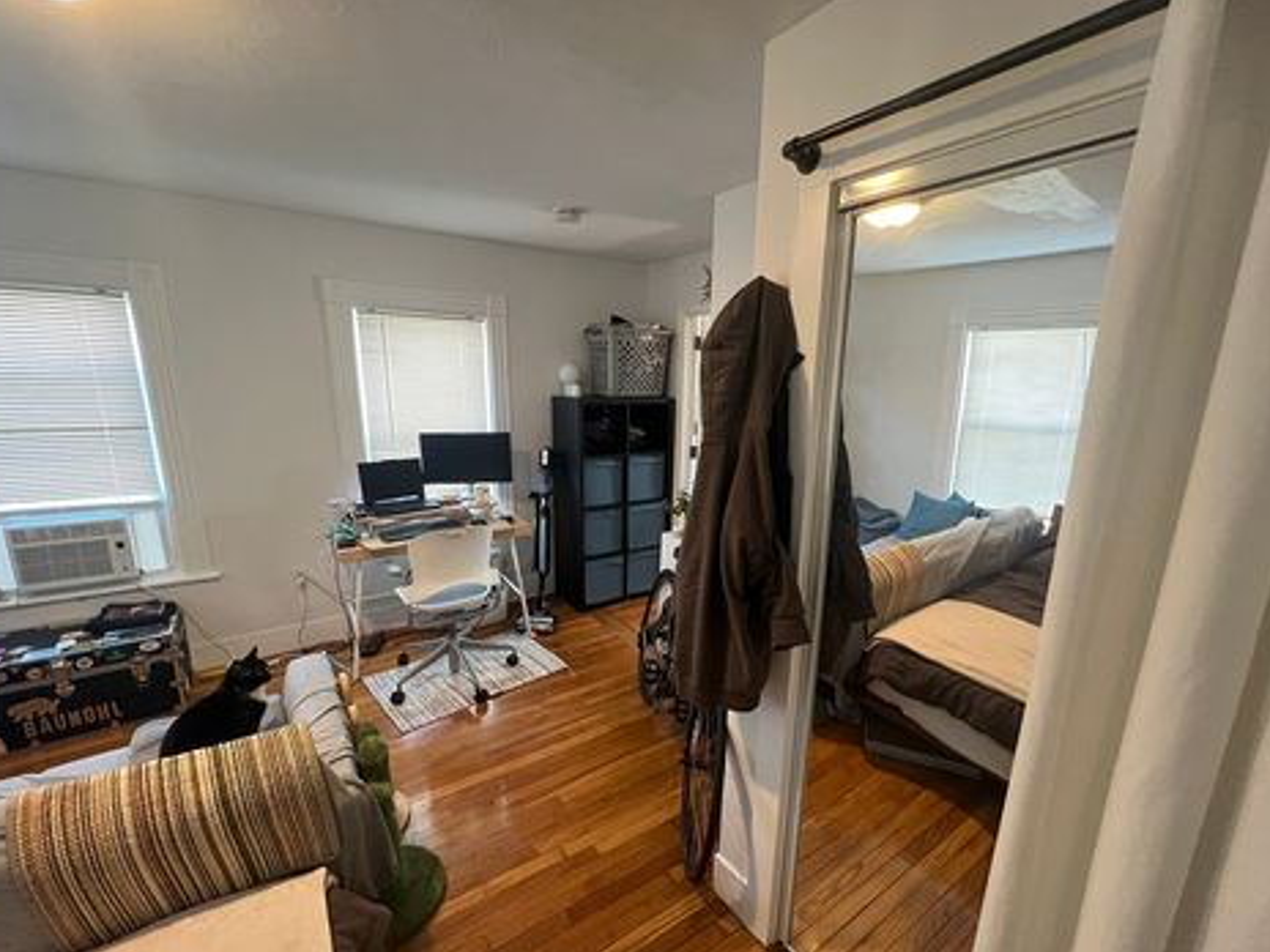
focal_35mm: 14
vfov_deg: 85.6
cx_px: 646
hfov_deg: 102.1
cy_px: 507
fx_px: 514
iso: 400
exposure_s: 1/60
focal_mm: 1.57
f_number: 1.8
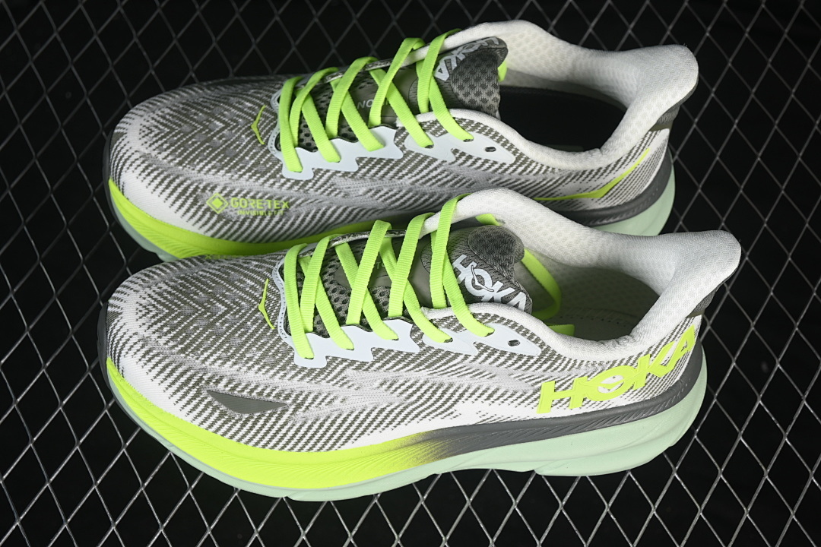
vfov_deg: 18.2
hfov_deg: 27.0
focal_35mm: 75
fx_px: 1710
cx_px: 410
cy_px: 274
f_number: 7.1
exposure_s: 1/80
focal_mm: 50
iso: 160
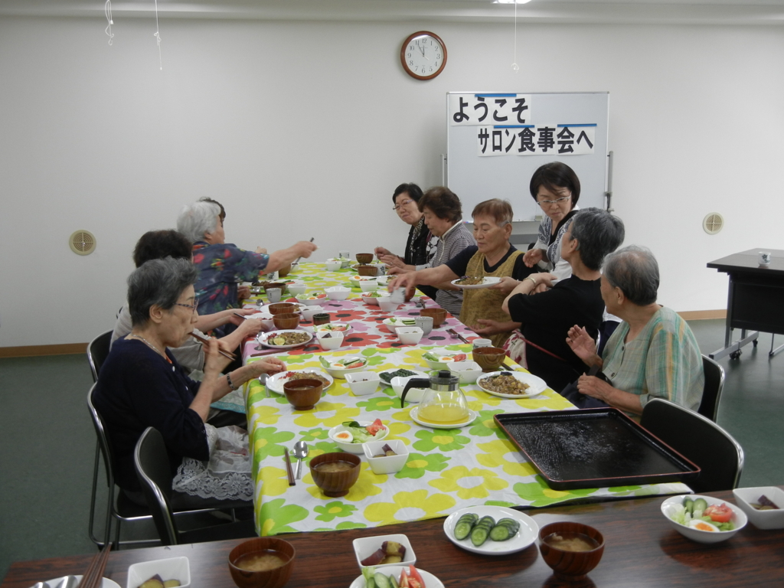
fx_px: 770
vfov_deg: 41.8
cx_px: 392
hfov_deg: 54.0
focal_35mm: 34
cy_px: 294
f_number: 3.6
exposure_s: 1/33
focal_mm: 6.2
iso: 160
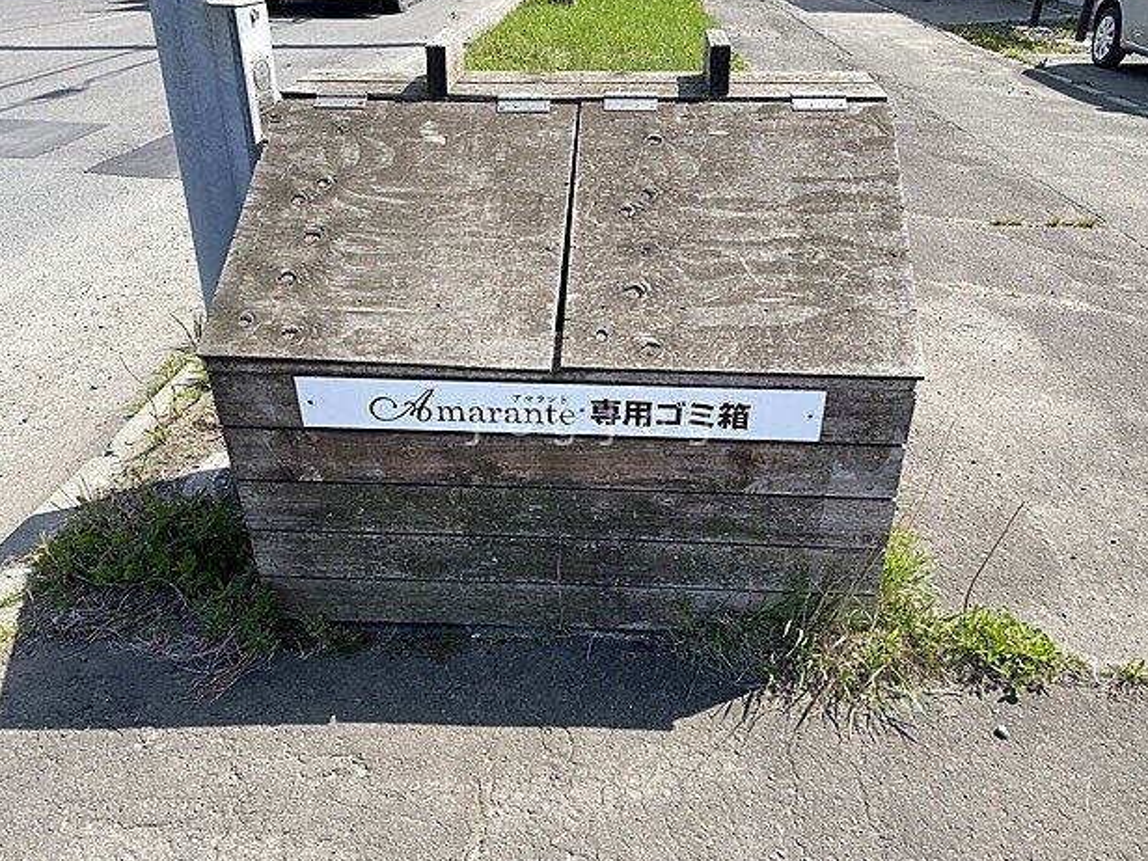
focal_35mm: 27
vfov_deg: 51.4
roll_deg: -1.8
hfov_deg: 65.3
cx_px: 593
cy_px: 423
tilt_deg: -29.2
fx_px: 895
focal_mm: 4.25
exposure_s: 1/1395
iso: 32
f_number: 1.8
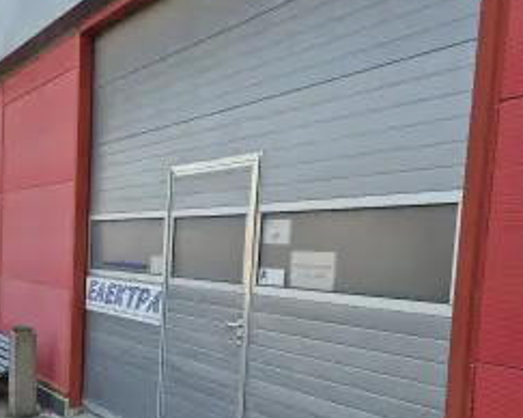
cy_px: 291
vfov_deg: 39.4
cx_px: 159
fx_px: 572
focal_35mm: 37
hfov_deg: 48.0
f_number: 1.8
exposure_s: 1/441
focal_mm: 5.4
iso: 25
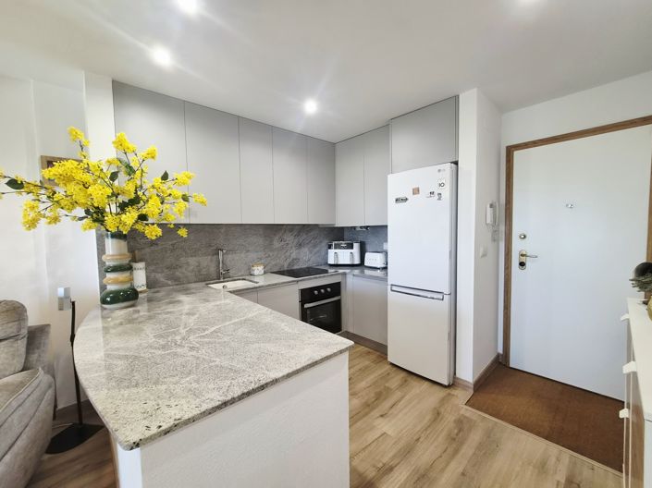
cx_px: 326
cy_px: 244
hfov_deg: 106.2
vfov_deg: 89.9
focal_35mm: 13
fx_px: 245
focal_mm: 2.2
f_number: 2.2
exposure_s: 1/59.2
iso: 200
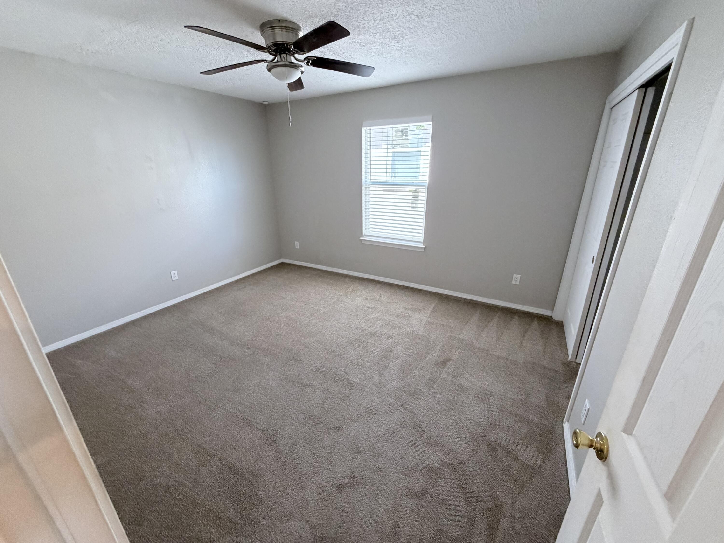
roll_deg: +0.0
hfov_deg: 102.1
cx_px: 362
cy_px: 272
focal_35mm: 14
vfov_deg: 85.7
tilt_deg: -19.6
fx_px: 293
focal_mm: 2.22
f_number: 2.2
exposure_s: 1/60
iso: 320
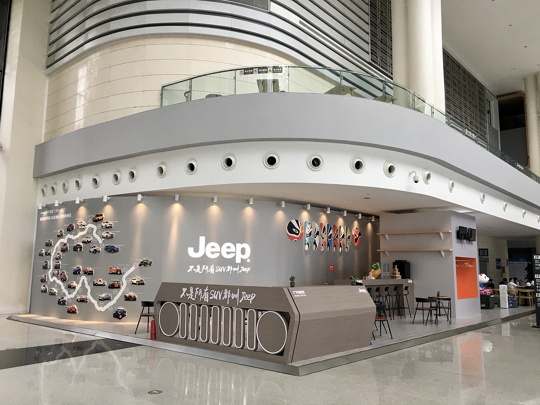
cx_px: 270
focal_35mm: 29
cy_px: 202
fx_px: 452
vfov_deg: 48.2
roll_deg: -0.9
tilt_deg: +7.9
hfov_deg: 61.7
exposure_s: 1/33
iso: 32
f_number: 2.2
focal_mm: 4.15
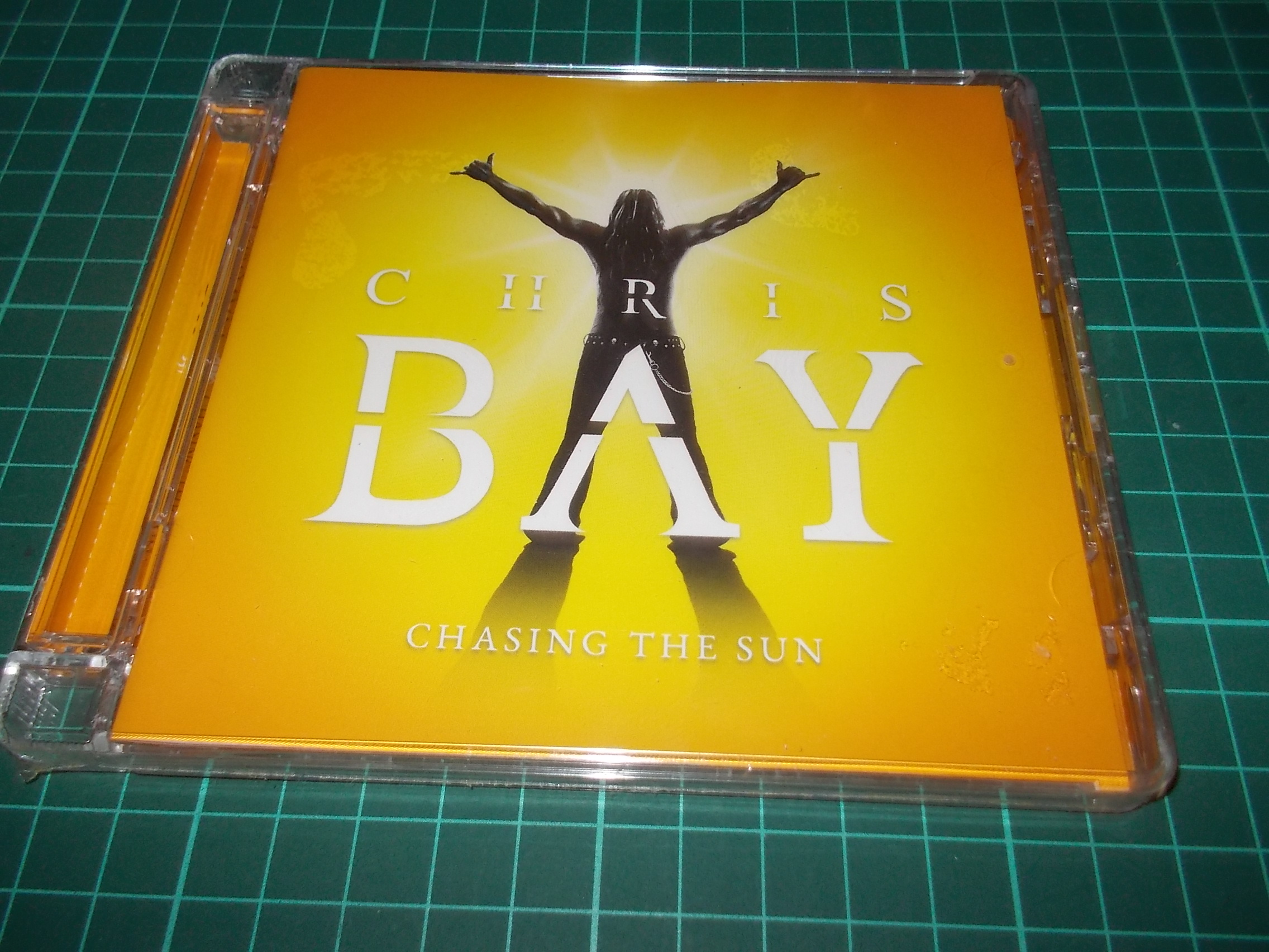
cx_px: 634
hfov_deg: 61.7
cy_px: 476
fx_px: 1063
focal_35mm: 29
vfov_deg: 48.2
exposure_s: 1/30
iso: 200
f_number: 3.3
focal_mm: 4.1
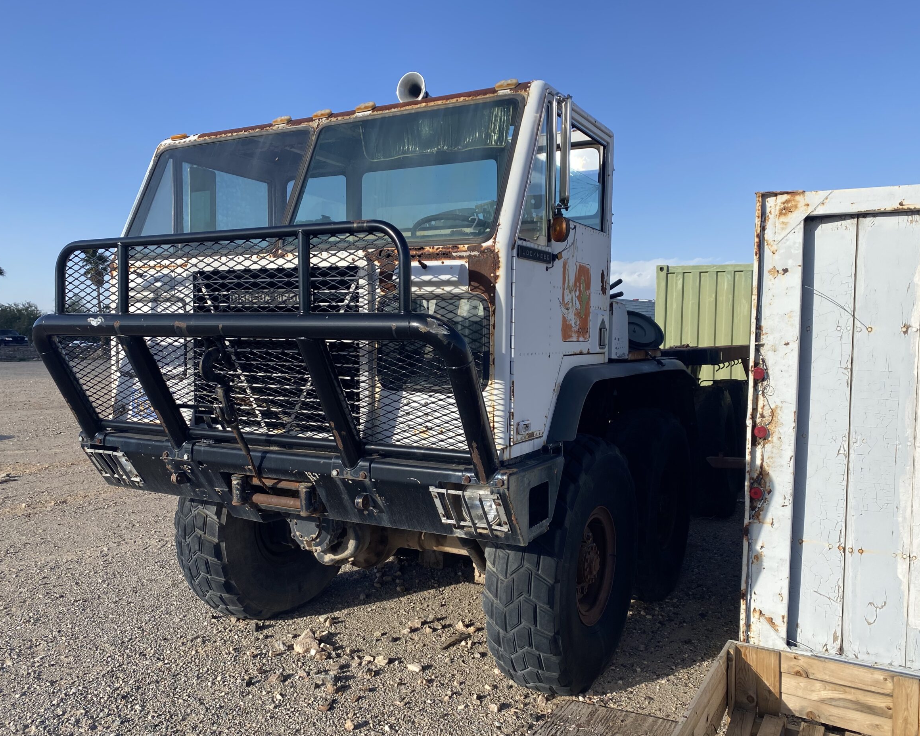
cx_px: 486
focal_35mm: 28
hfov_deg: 62.2
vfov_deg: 51.5
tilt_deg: -4.0
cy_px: 374
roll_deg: -0.5
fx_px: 762
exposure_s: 1/2571
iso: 32
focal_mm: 4.25
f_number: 1.8
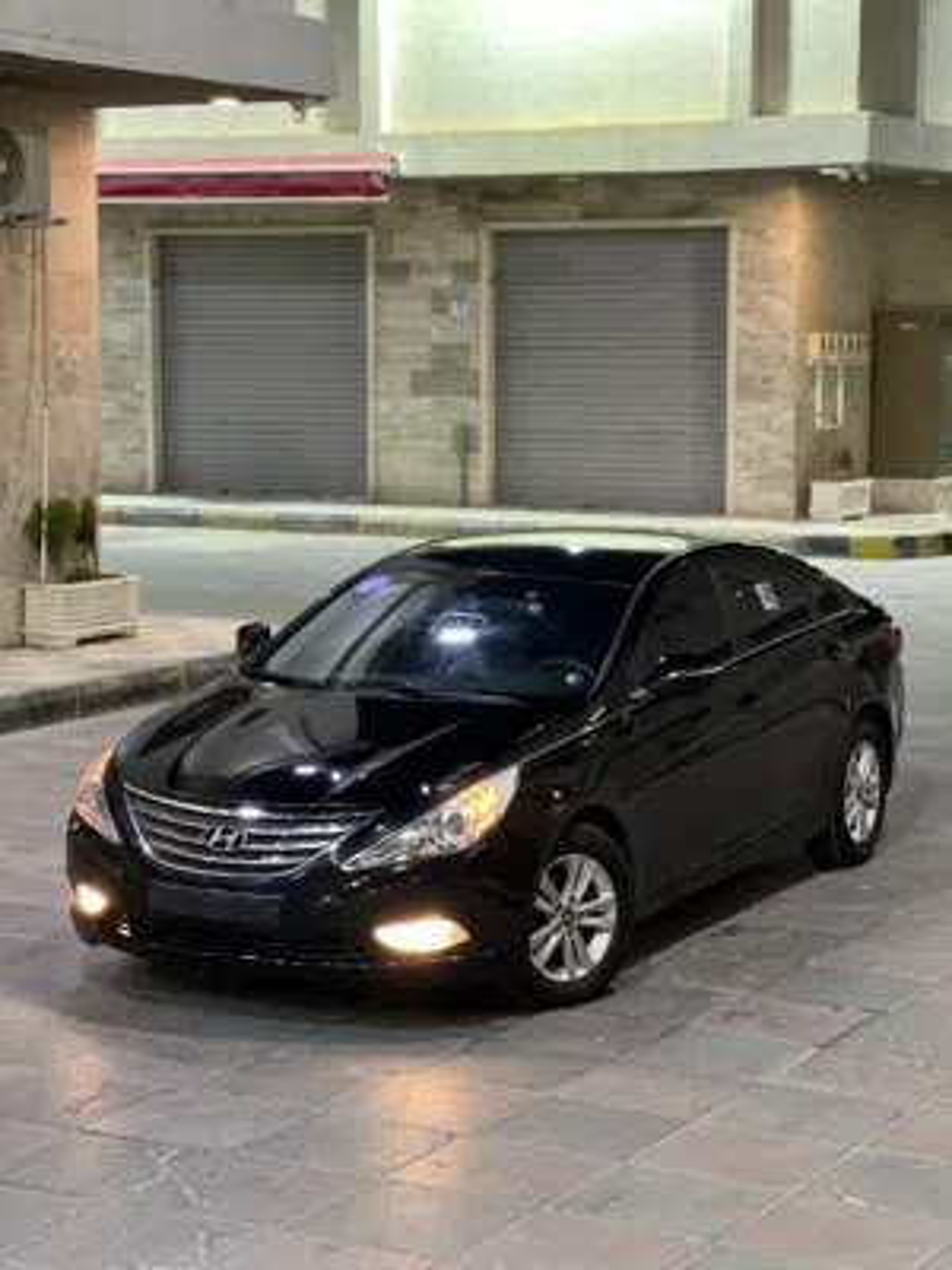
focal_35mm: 77
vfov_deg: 25.3
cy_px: 635
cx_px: 476
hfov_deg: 19.1
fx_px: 2824
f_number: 2.8
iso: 400
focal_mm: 9
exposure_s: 1/20
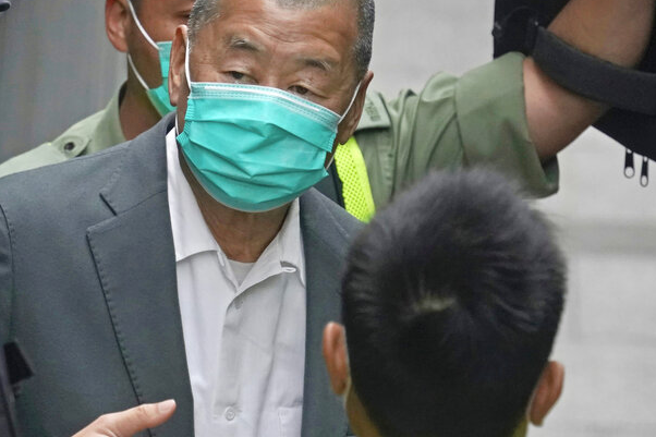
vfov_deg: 3.3
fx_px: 7596
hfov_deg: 4.9
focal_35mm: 417
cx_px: 217
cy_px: 190
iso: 3200
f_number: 7.1
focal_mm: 245
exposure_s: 1/1000
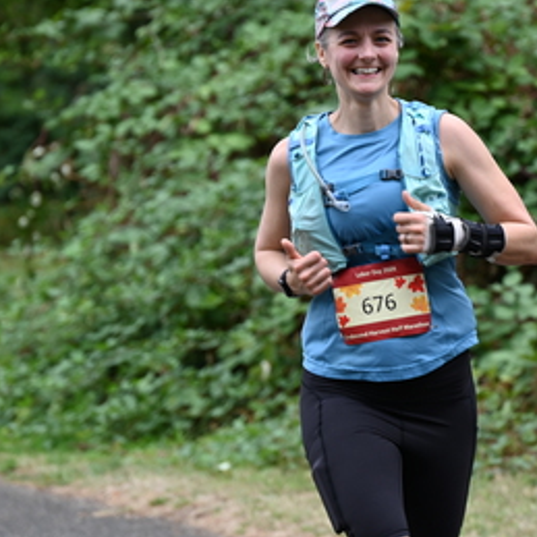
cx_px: 342
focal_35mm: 361
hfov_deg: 4.9
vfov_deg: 4.9
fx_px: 6336
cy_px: 242
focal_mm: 200
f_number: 6.3
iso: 400
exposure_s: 1/320
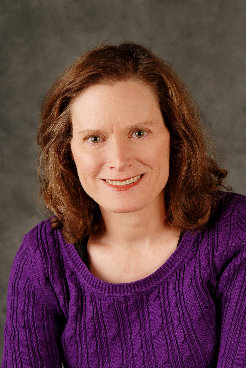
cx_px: 123
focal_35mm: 82
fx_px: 843
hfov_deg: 16.6
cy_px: 184
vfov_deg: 24.6
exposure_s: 1/250
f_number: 7.1
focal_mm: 55
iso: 100
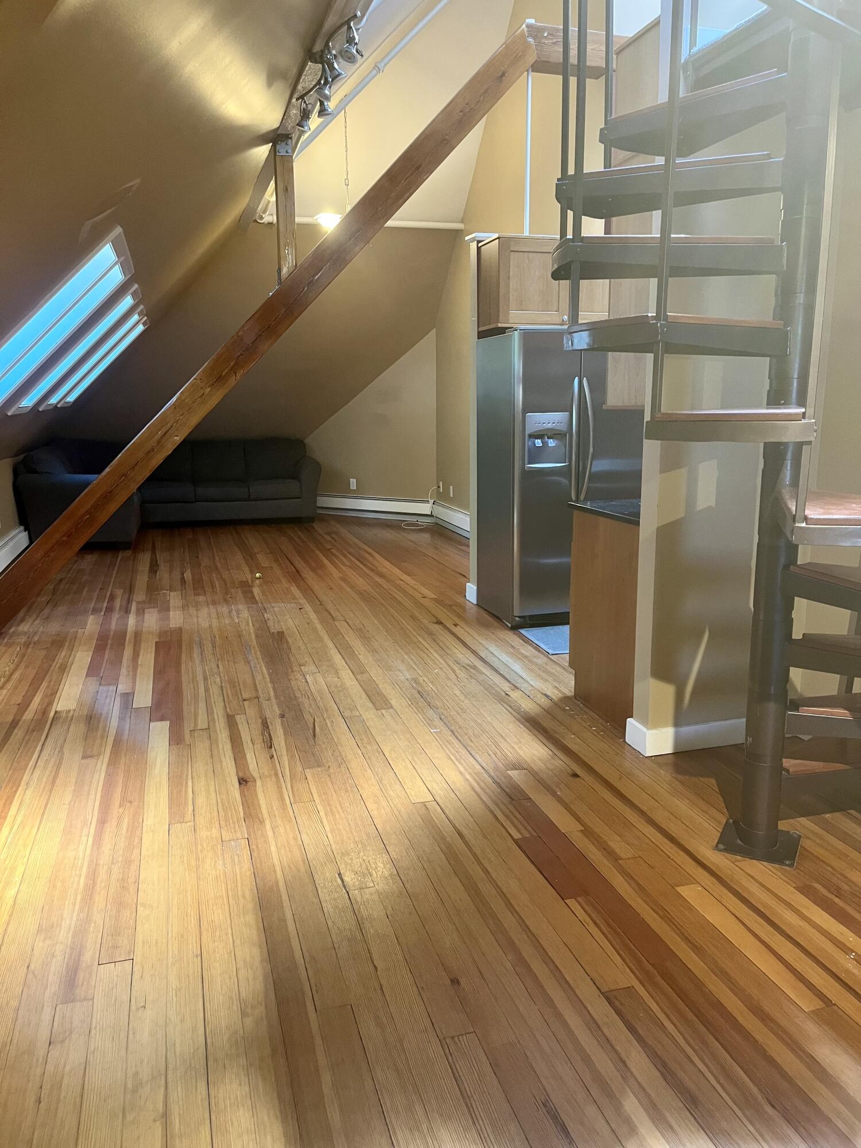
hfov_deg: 53.1
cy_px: 574
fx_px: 862
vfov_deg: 67.3
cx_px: 430
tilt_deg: -13.6
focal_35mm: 26
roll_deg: +1.4
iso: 250
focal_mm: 5.1
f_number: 1.6
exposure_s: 1/60
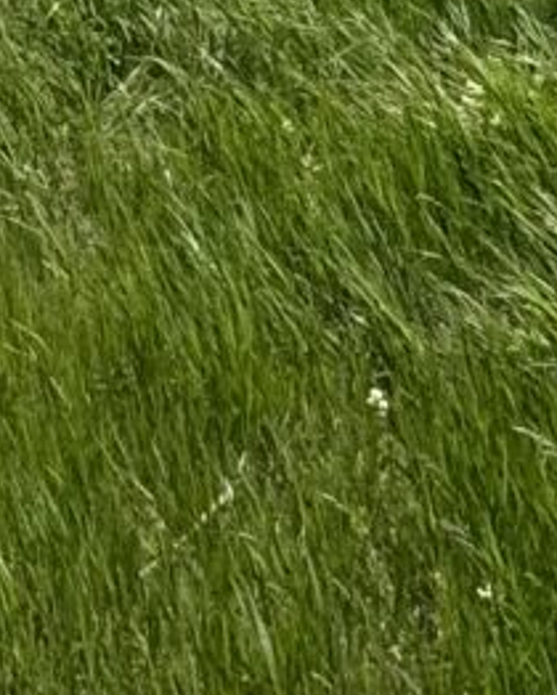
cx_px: -533
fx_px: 2058
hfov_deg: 13.4
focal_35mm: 100
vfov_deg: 13.8
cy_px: -960
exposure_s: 1/4132
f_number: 2.2
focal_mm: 2.22
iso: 50
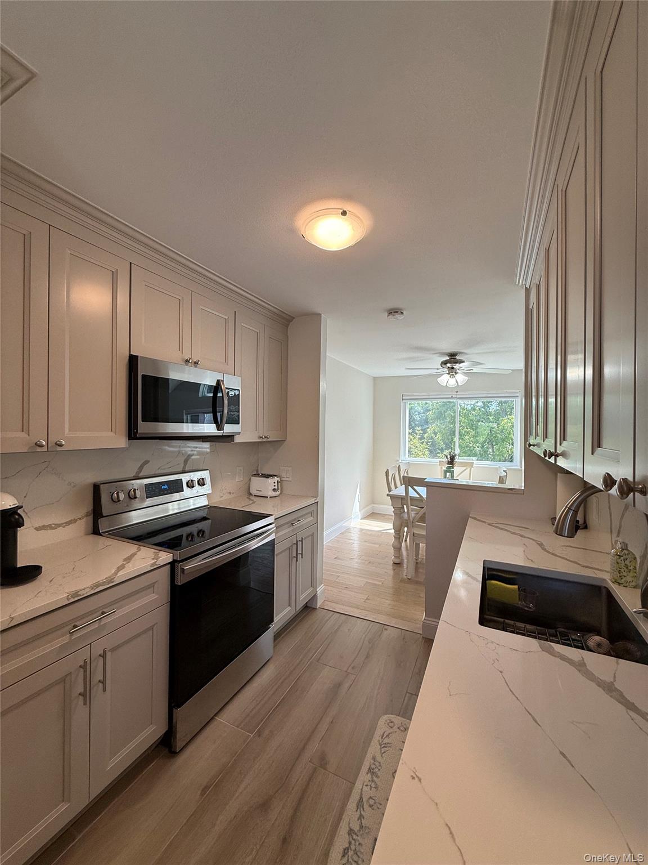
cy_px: 432
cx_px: 324
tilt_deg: +0.3
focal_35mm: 14
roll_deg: -0.9
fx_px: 349
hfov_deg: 85.7
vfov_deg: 102.1
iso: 64
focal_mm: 2.22
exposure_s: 1/150
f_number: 2.2
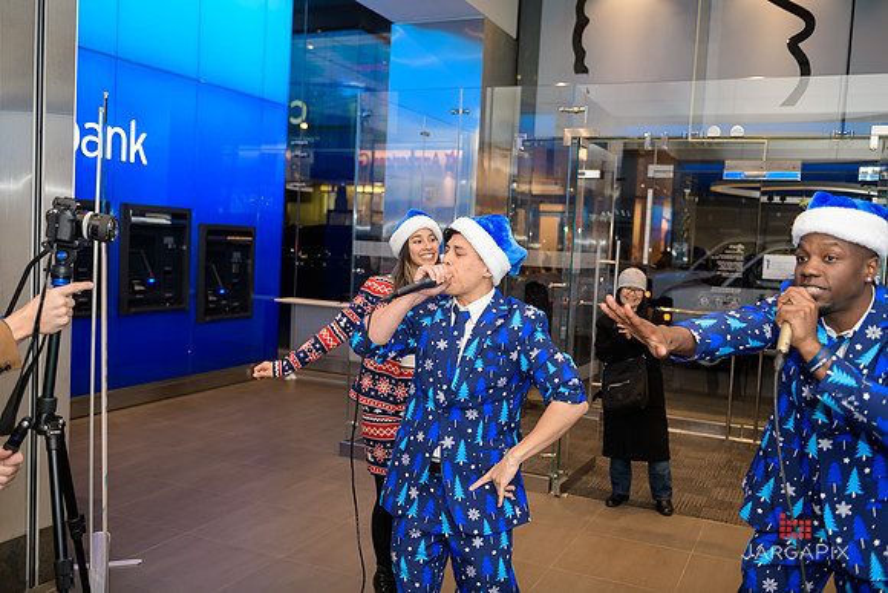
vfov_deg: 41.1
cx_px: 444
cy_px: 296
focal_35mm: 32
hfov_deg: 58.7
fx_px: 789
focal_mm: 32
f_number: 3.2
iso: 400
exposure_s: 1/125
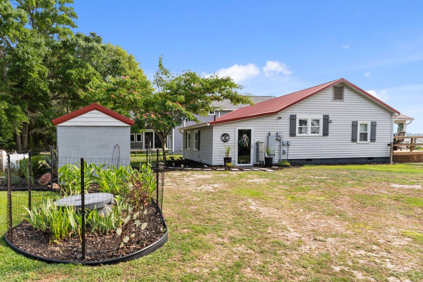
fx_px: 270
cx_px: 178
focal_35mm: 23
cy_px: 151
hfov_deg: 75.6
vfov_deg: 55.0
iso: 125
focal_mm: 17
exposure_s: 1/200
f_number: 7.1
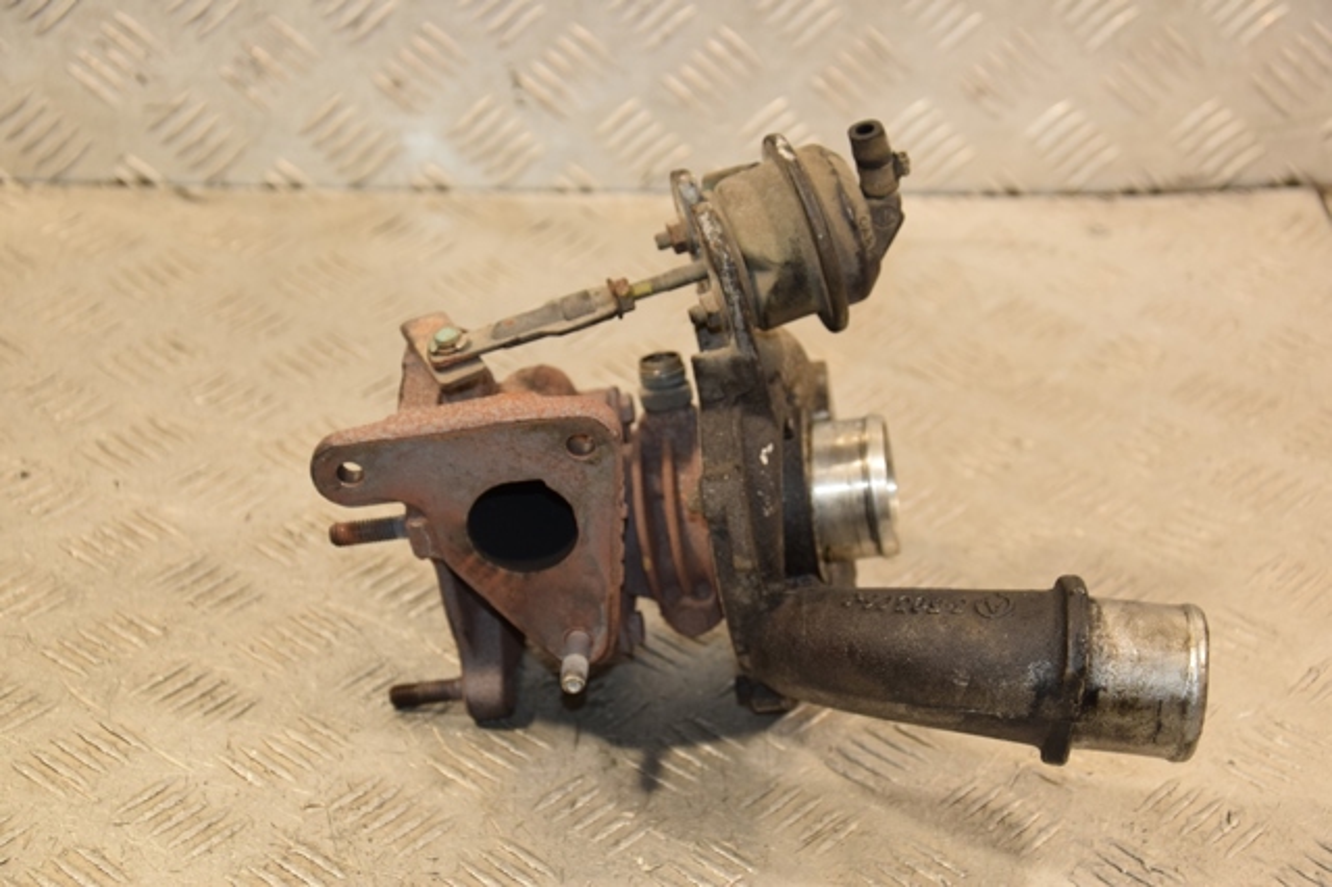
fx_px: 2884
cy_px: 444
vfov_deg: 17.5
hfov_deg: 26.0
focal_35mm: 78
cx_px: 666
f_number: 5
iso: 800
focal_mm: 52
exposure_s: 1/125
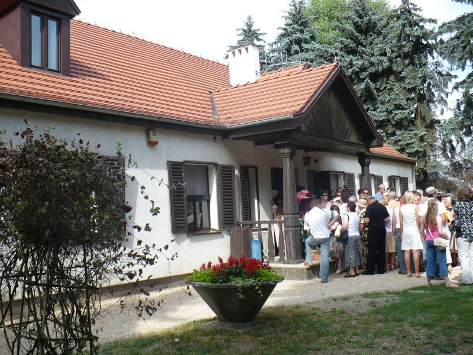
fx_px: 506
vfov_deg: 38.7
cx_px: 236
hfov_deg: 50.1
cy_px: 178
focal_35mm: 37
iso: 100
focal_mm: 6.1
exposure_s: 1/500
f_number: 2.8
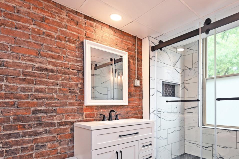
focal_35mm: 22
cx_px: 144
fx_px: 146
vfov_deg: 55.9
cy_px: 107
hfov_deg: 77.7
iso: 320
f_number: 4
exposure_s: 1/60
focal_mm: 14
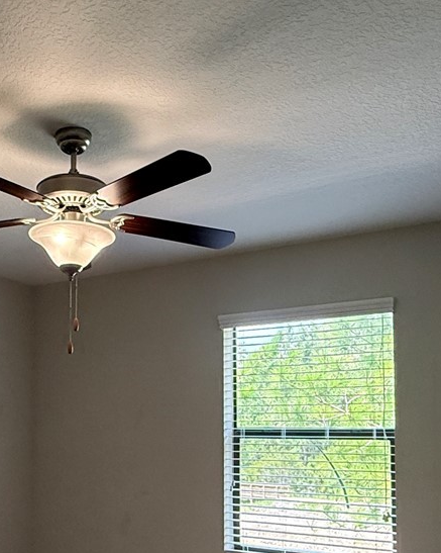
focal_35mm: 40
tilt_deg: +5.3
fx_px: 653
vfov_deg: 44.7
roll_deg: -0.3
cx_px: 108
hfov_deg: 36.4
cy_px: 395
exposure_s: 1/120
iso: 200
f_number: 2.2
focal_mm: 2.22
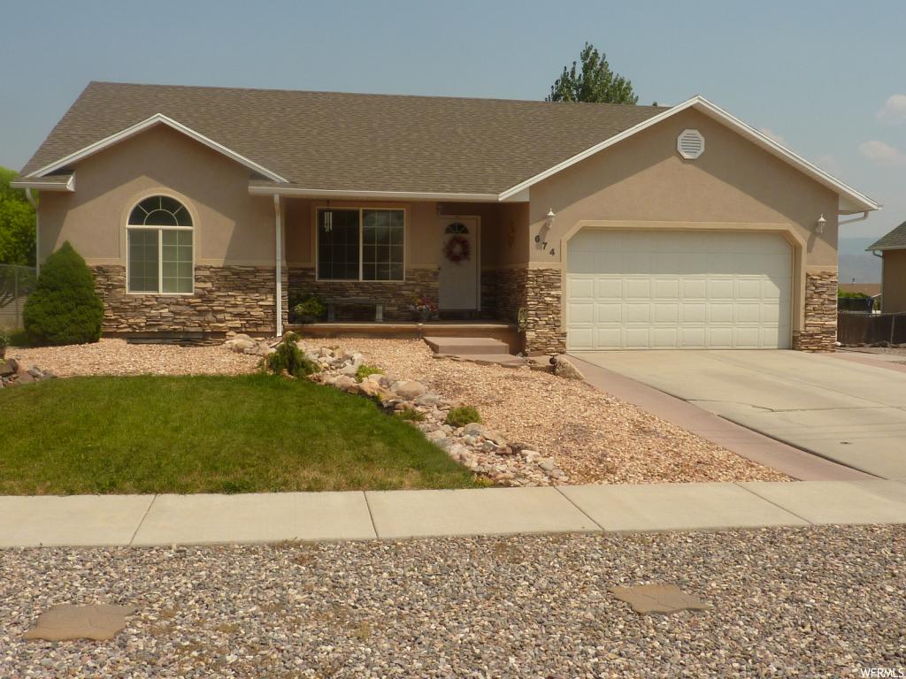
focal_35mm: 33
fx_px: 864
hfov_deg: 55.4
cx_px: 453
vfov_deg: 42.9
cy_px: 340
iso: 80
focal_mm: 4.1
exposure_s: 1/640
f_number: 5.6
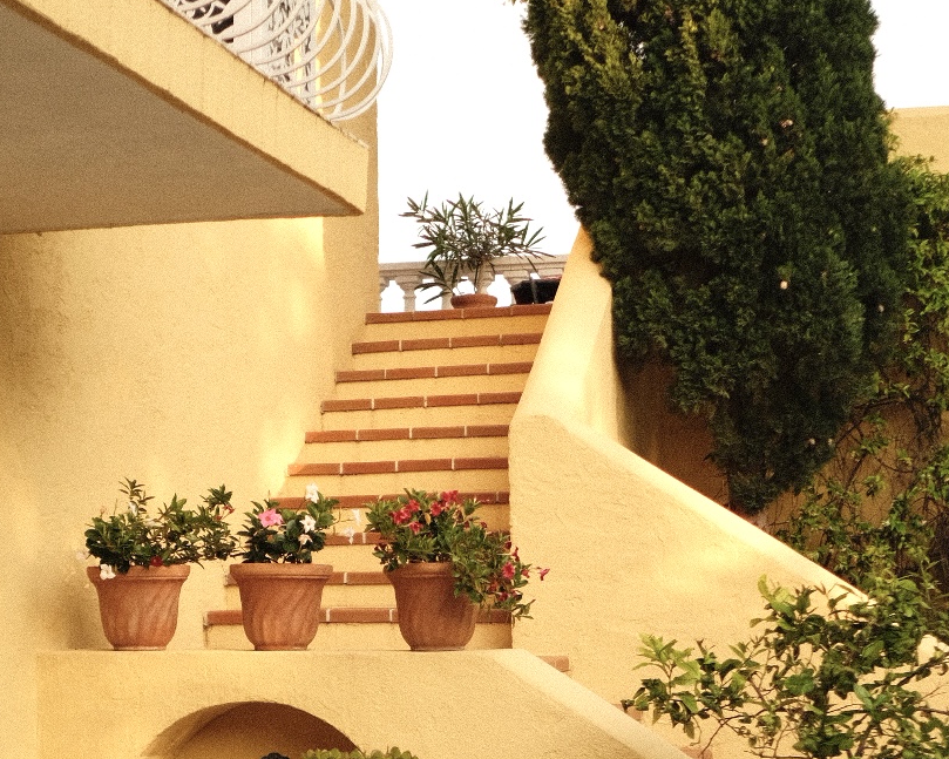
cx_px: 427
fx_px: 1994
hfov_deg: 26.8
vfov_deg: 21.3
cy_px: 582
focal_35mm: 71
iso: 400
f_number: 2
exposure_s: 1/3000
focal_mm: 23
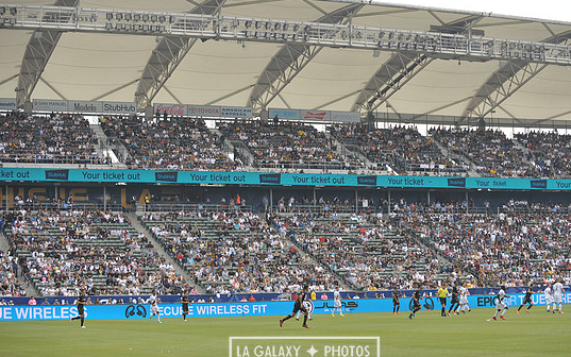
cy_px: 191
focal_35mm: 77
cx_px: 304
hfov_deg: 26.8
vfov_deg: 17.0
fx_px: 1199
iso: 320
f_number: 3.5
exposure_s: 1/2500
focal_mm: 70
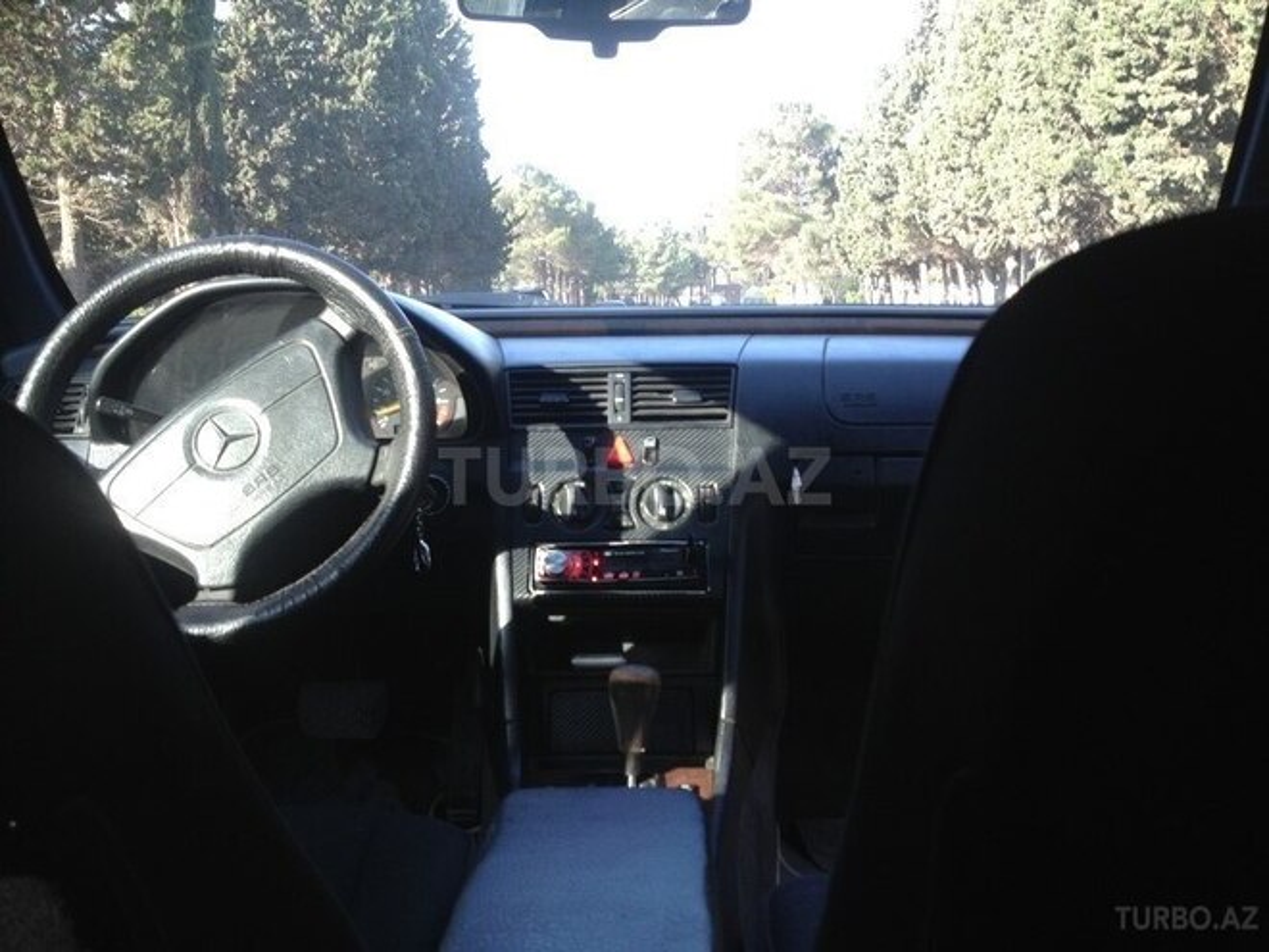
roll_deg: -0.4
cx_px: 634
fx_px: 1283
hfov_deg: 52.6
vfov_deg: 40.7
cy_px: 476
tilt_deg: -6.5
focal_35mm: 35
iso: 50
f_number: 2.4
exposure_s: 1/120
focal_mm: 4.28
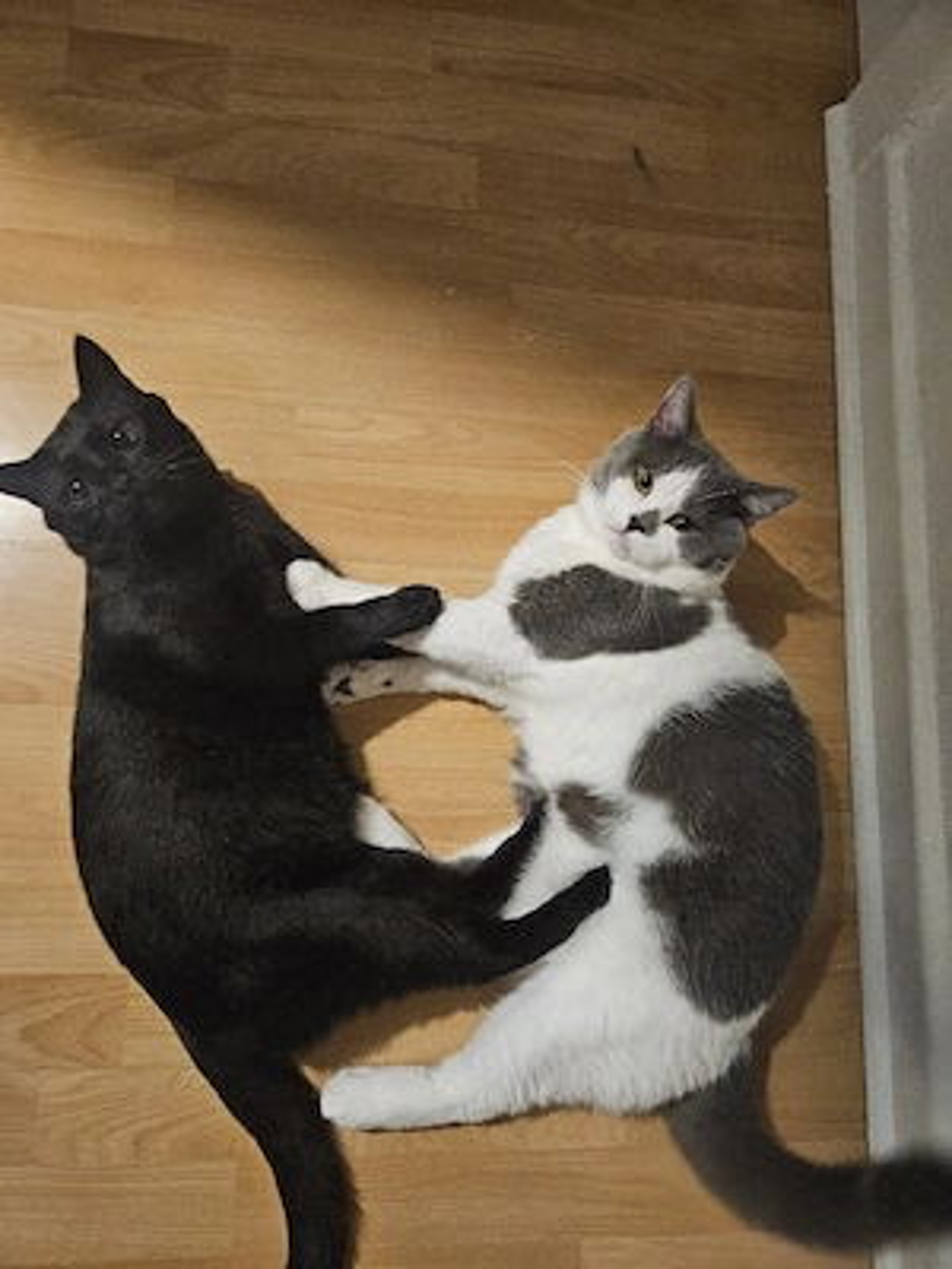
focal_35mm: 23
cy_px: 634
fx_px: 843
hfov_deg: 58.9
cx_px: 476
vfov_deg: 73.9
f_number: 1.8
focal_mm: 5.4
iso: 640
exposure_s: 1/25.1
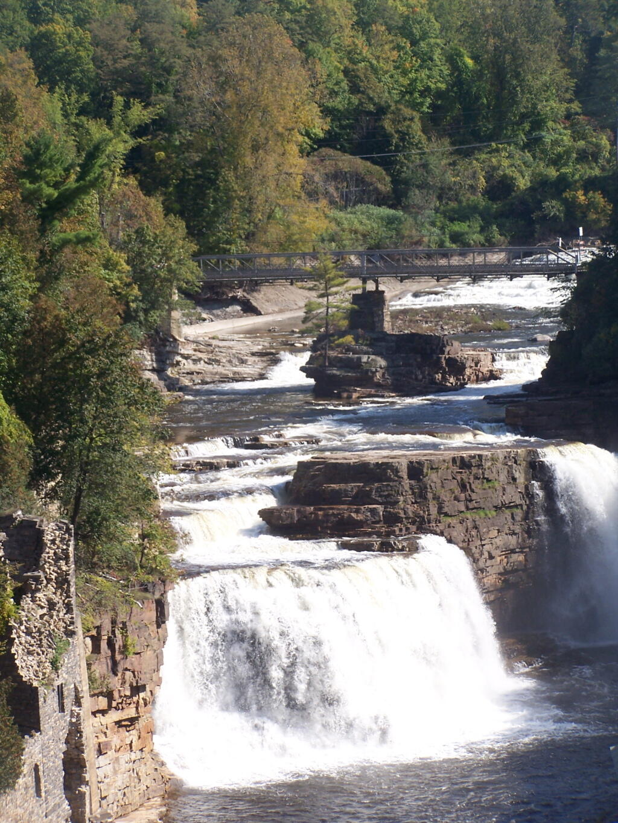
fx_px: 3046
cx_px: 309
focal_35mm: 128
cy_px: 412
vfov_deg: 15.4
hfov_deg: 11.6
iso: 80
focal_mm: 21.2
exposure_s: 1/640
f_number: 3.2
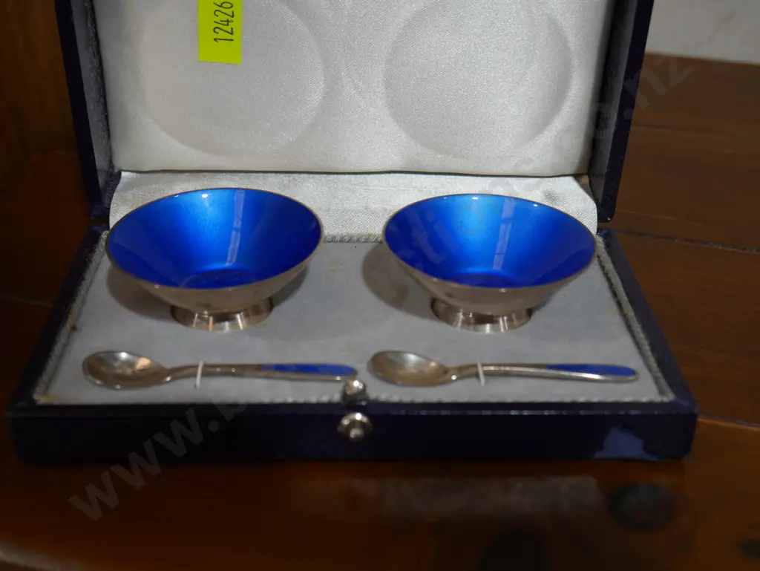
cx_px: 380
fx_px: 1054
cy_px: 286
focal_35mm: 48
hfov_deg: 39.6
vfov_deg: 30.3
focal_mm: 24
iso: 320
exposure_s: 1/60
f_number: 5.2
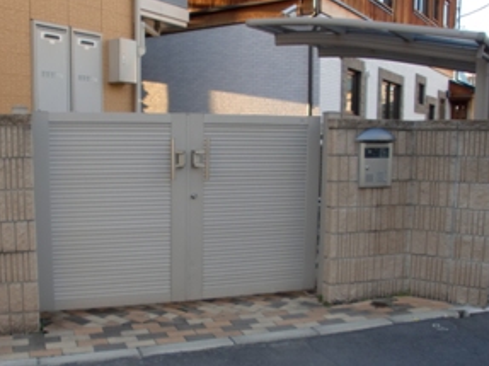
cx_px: 191
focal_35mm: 39
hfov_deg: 47.5
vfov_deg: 36.7
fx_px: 551
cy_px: 220
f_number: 2.6
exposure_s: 1/100
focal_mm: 4.65
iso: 64
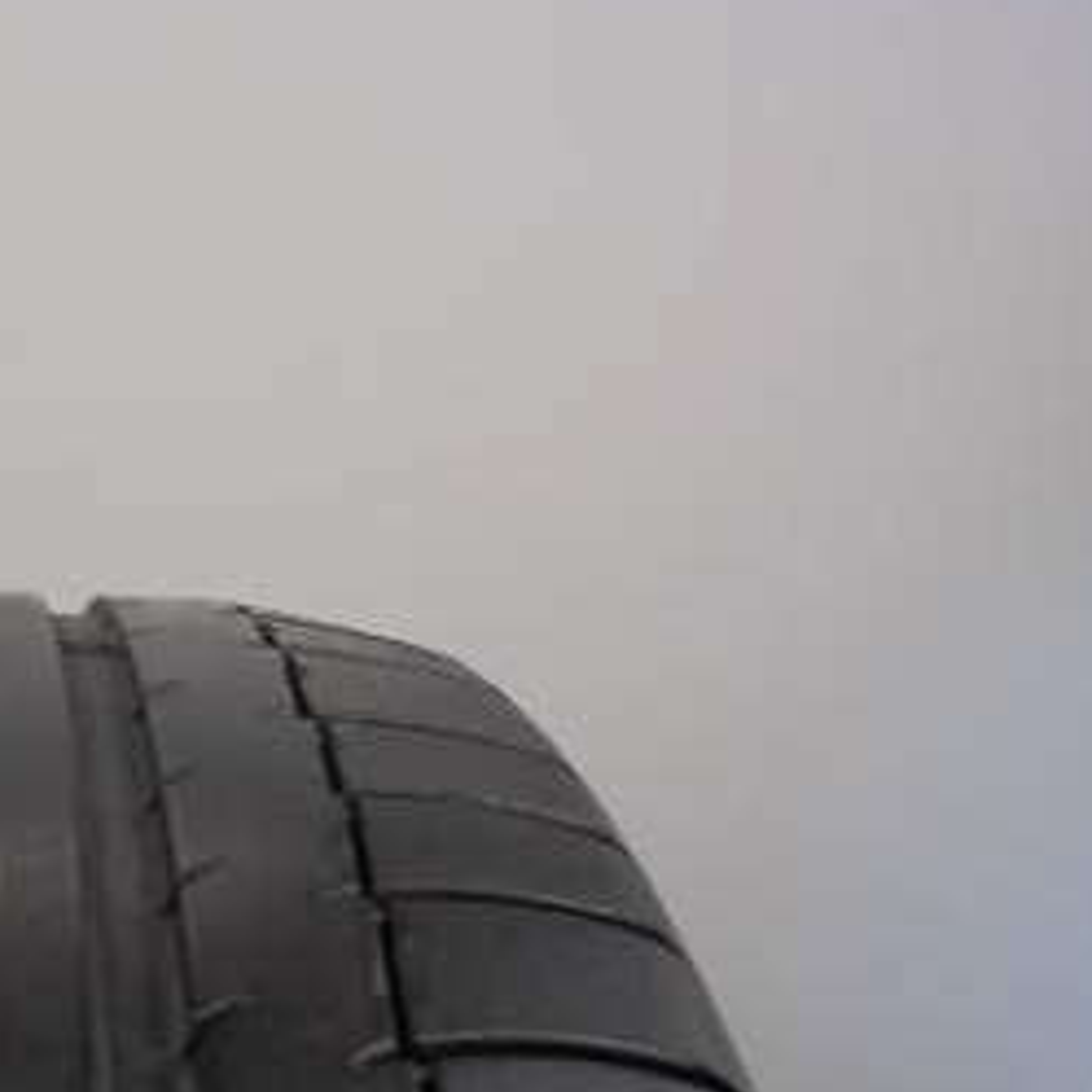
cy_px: 715
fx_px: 2106
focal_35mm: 59
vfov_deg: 28.9
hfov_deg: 26.7
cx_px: -114
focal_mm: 4.6
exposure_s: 1/40
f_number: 3.5
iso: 100
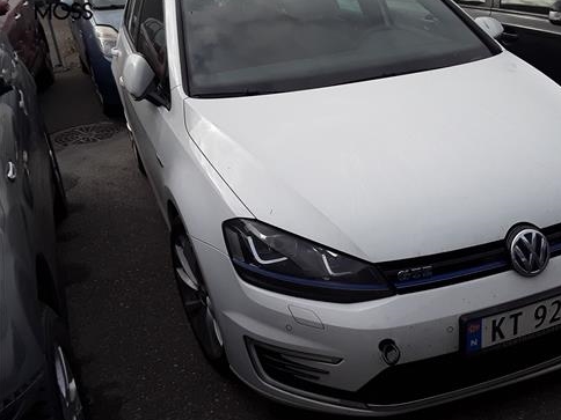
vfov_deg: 38.6
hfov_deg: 49.4
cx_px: 369
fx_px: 600
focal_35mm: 37
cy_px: 234
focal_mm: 2.91
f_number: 1.9
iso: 40
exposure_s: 1/1416
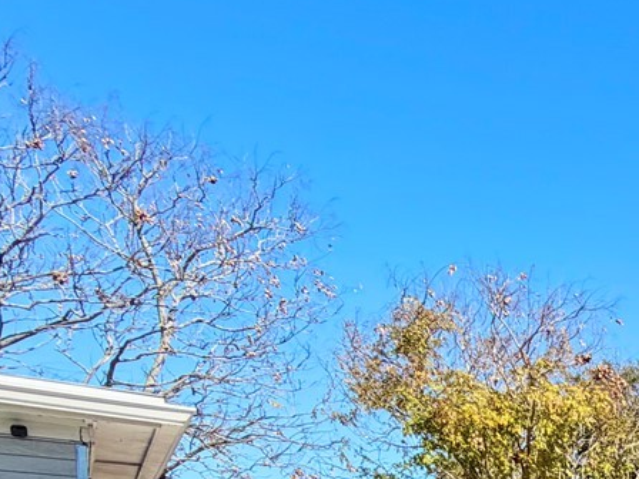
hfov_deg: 26.7
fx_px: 923
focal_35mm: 50
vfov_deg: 24.2
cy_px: 677
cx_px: 971
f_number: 2.2
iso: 25
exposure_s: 1/770
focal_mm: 2.22
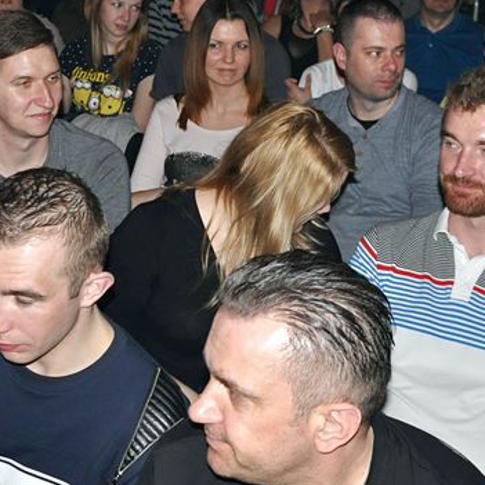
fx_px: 1173
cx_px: 265
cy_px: 111
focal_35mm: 74
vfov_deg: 23.1
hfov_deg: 23.4
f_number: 4.5
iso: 1000
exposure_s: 1/60
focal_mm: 24
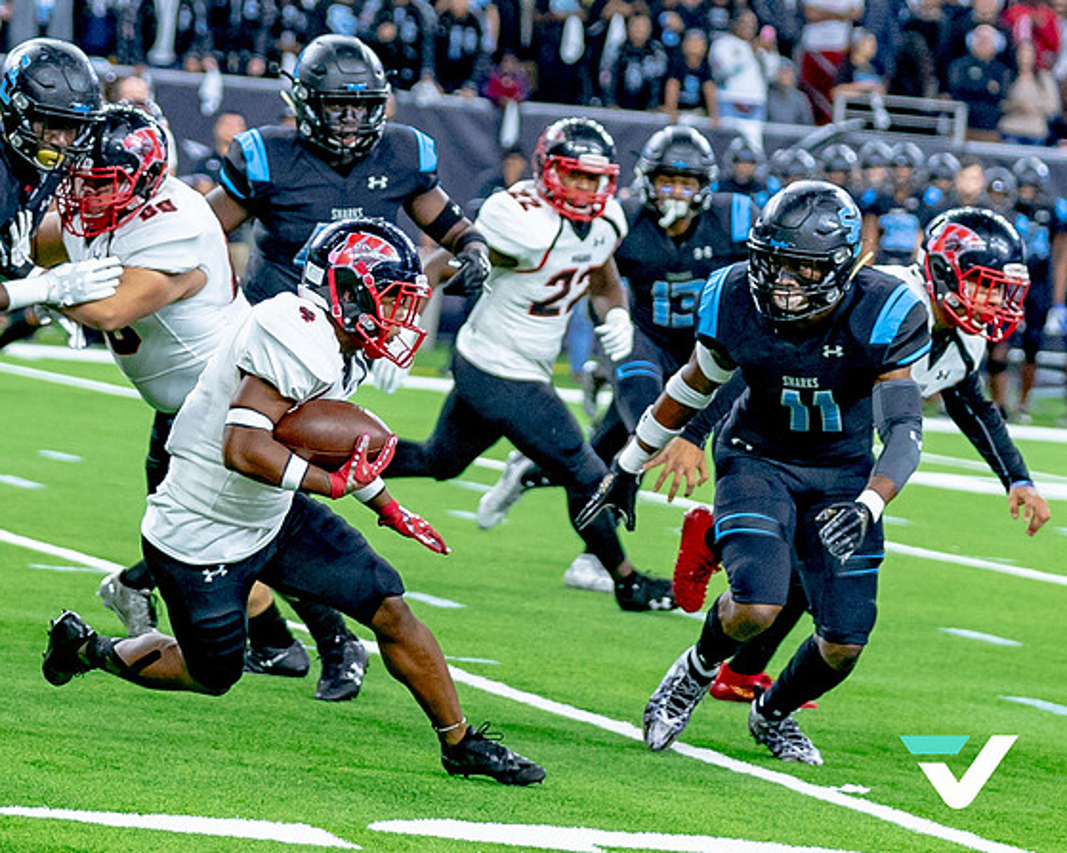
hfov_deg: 7.3
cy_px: 262
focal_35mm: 263
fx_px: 8304
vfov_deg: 5.9
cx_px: 242
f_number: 2.8
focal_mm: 97
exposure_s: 1/1500
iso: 2000
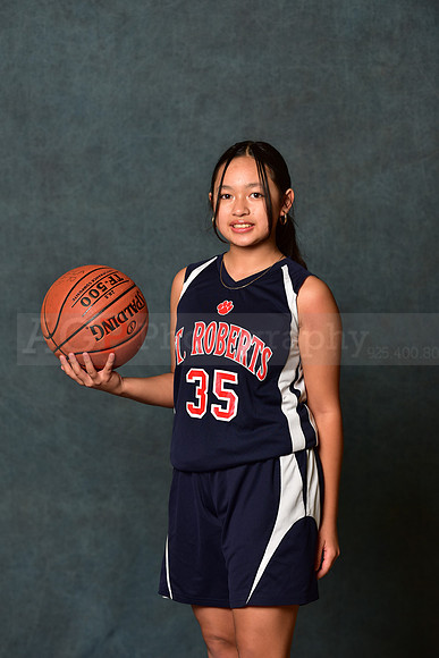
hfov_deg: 11.4
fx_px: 2194
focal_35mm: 120
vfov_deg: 17.1
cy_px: 329
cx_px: 220
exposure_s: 1/200
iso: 200
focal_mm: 120
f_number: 4.5
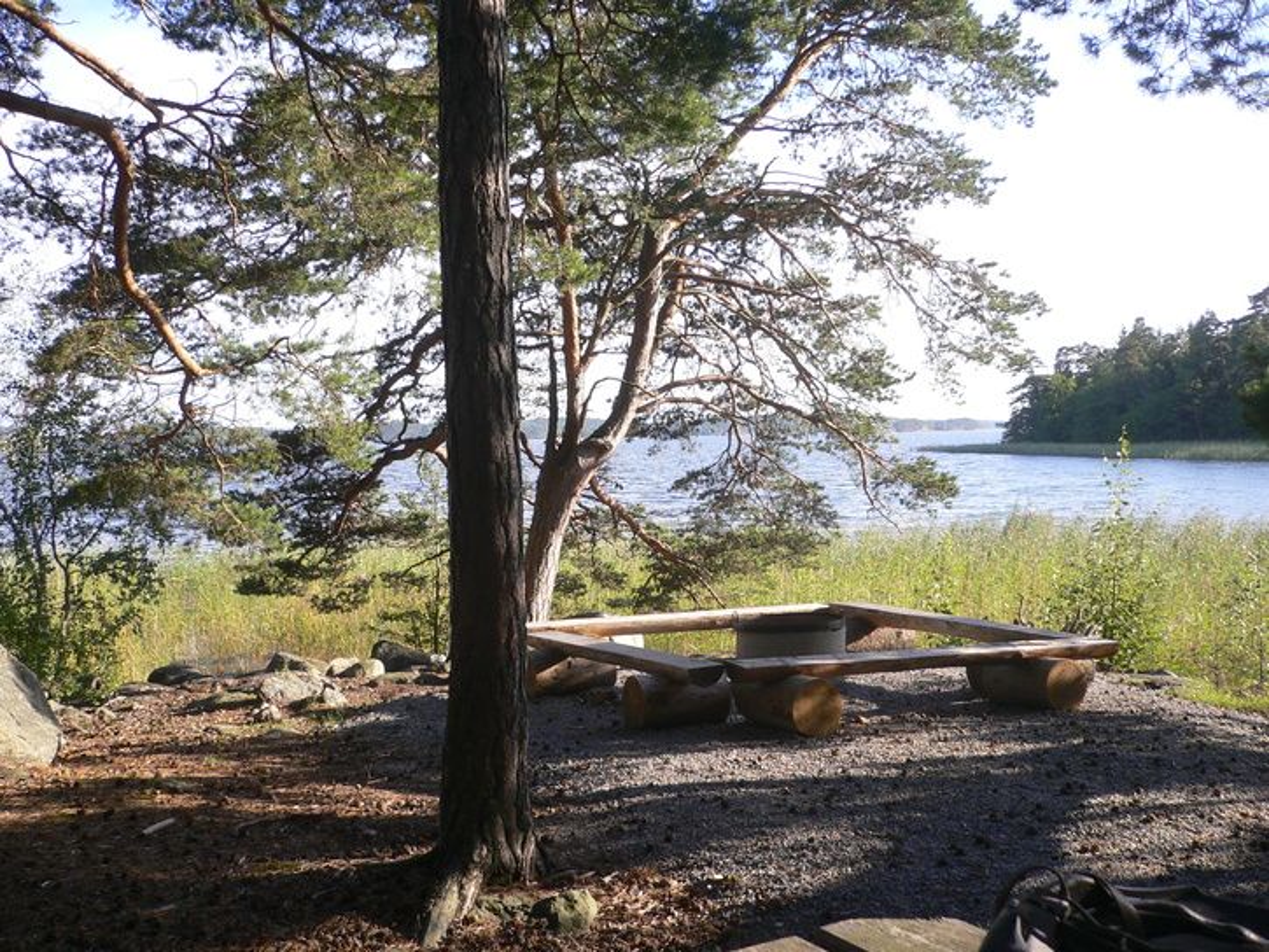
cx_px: 634
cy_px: 476
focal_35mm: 35
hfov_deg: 52.6
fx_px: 1283
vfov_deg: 40.7
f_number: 2.8
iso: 80
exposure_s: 1/320
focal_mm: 5.8
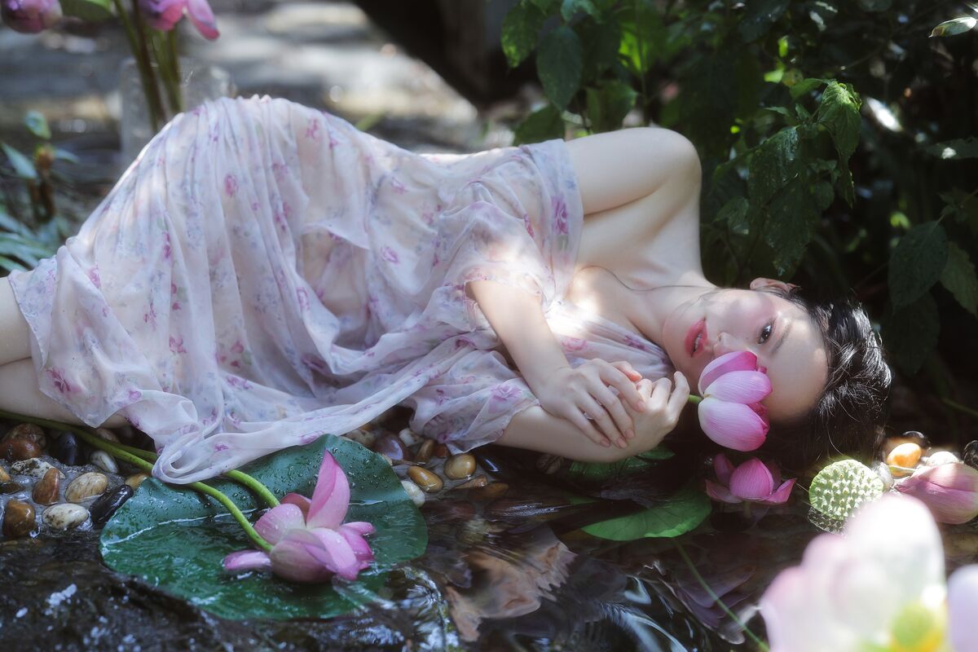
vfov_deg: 16.3
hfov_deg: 24.2
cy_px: 326
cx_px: 489
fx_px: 2282
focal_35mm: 84
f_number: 2.5
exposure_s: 1/800
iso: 400
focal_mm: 85
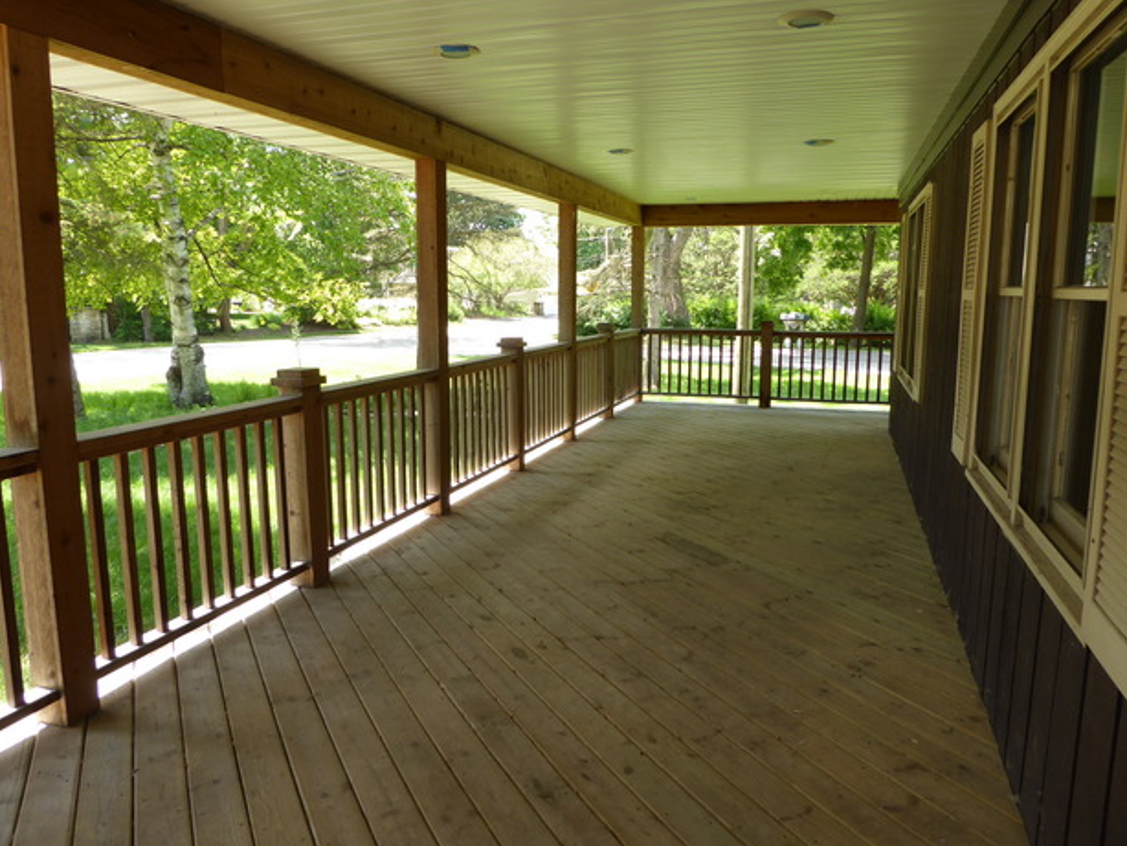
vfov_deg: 54.9
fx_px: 814
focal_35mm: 25
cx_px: 565
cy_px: 413
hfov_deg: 69.4
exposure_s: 1/80
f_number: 3.3
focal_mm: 4.3
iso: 100
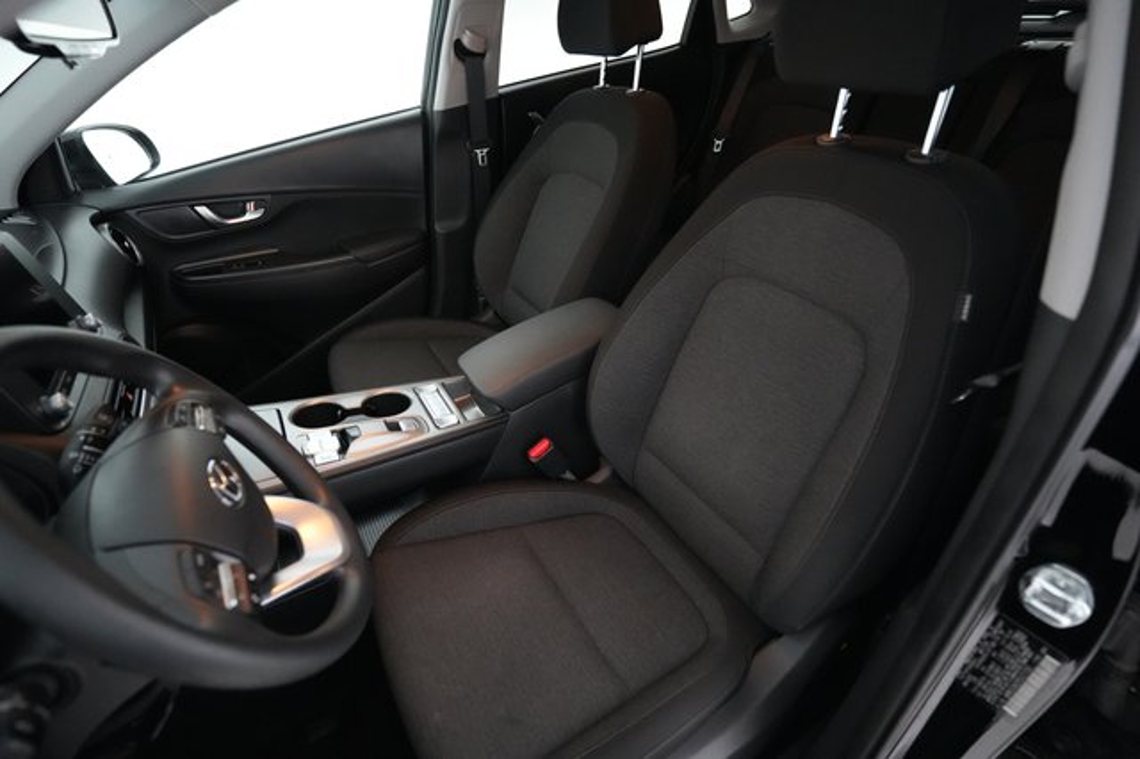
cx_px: 570
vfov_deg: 70.4
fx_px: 538
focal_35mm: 17
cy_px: 380
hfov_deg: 93.3
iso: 12800
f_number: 2.8
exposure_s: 1/250
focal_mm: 17
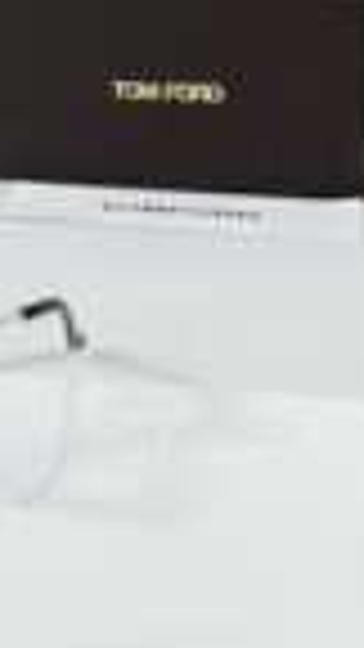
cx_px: -265
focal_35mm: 145
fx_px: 2488
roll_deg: +0.6
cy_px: -184
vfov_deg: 14.2
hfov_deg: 8.1
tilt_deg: -7.0
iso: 64
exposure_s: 1/100
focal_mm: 6.86
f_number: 1.78
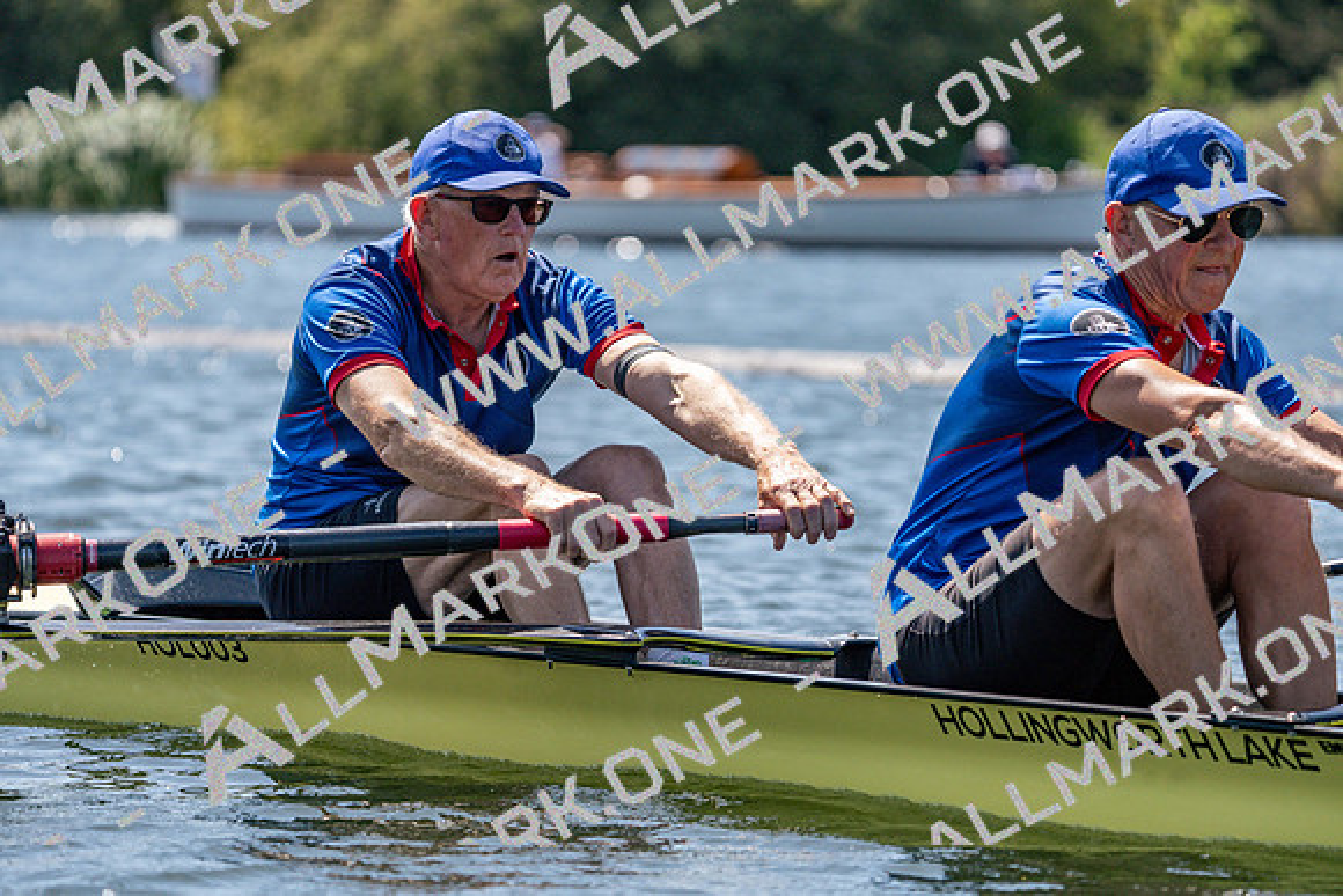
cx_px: 672
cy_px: 448
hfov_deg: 8.1
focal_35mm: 255
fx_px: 9515
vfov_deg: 5.4
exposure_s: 1/2000
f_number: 5.6
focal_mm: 255
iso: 400
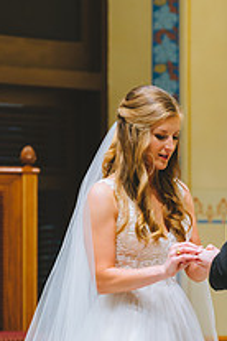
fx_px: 2875
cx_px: 176
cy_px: 329
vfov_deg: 6.8
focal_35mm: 304
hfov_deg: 4.5
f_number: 4.5
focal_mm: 140
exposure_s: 1/125
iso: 1250
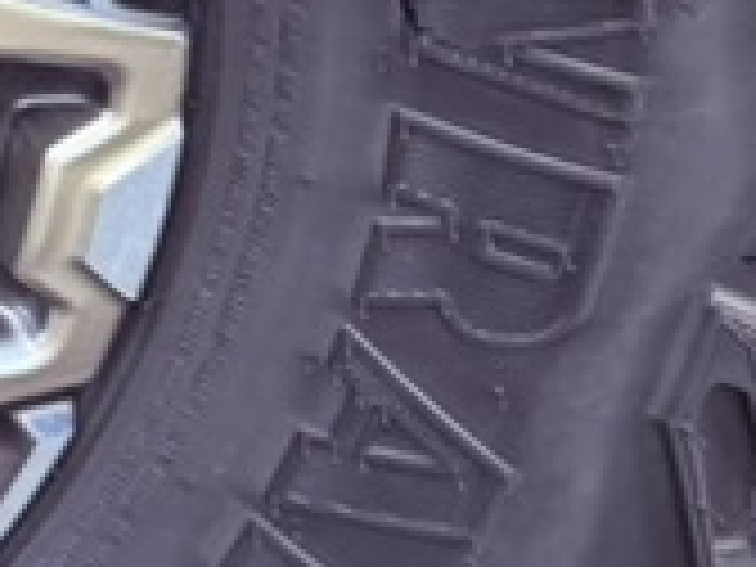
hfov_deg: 11.1
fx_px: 3189
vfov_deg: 9.8
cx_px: -1125
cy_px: -288
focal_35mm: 146
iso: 100
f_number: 1.78
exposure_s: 1/313
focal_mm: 6.76
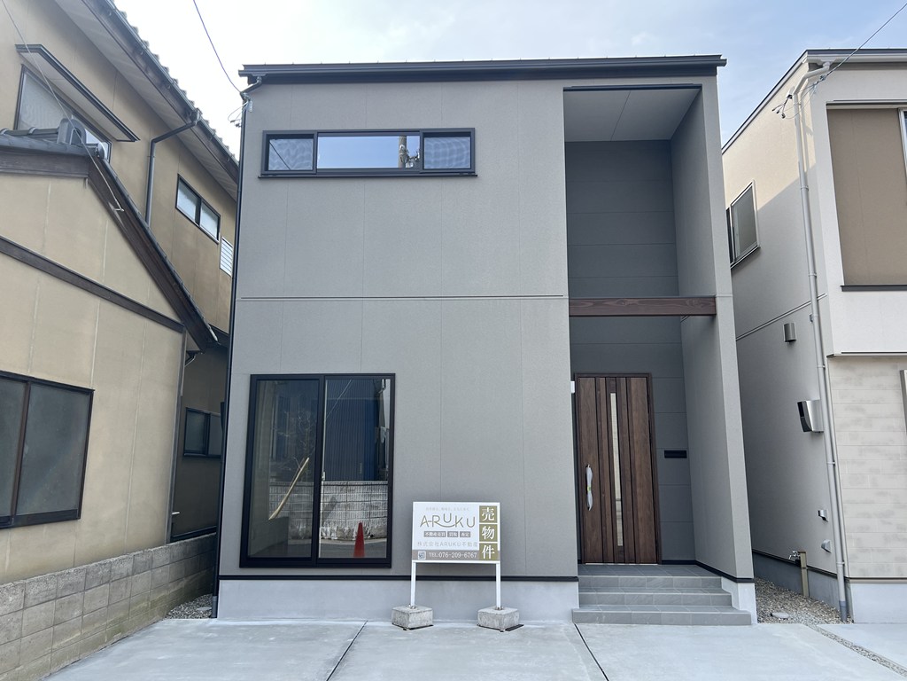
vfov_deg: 53.1
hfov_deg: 67.3
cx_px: 454
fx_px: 681
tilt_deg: +9.8
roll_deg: -0.5
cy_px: 340
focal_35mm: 26
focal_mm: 5.7
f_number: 1.5
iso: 50
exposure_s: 1/1171
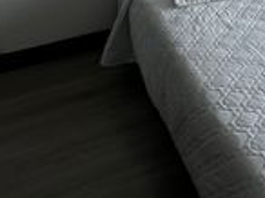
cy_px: -107
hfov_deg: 22.6
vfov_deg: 19.6
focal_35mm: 64
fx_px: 489
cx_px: 431
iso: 40
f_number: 2.2
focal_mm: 2.22
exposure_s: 1/836
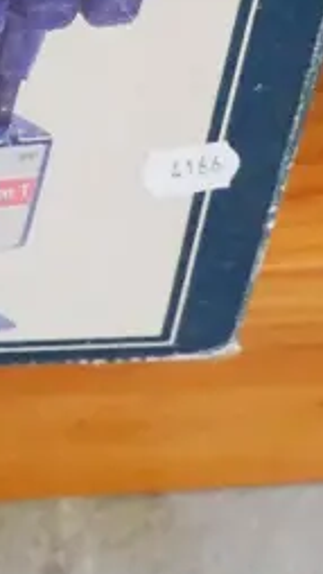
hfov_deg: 9.4
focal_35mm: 123
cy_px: -177
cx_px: -253
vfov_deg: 16.5
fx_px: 1872
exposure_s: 1/60
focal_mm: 14
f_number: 5.6
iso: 6400
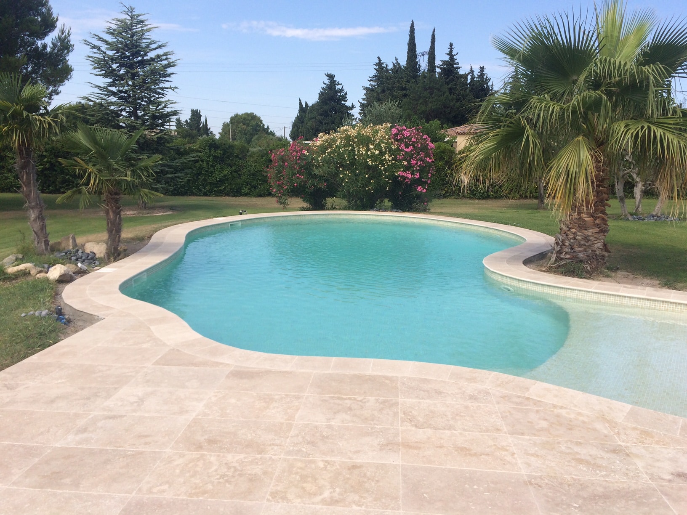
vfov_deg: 48.2
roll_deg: +0.0
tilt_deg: -11.5
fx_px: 576
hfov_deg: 61.7
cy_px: 258
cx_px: 344
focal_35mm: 29
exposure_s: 1/1953
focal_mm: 4.15
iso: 32
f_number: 2.2
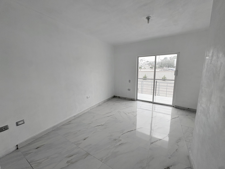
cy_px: 84
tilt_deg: -9.1
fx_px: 91
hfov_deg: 102.1
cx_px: 112
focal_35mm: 14
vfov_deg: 85.7
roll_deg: +1.0
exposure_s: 1/787
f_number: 2.2
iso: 40
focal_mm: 2.22
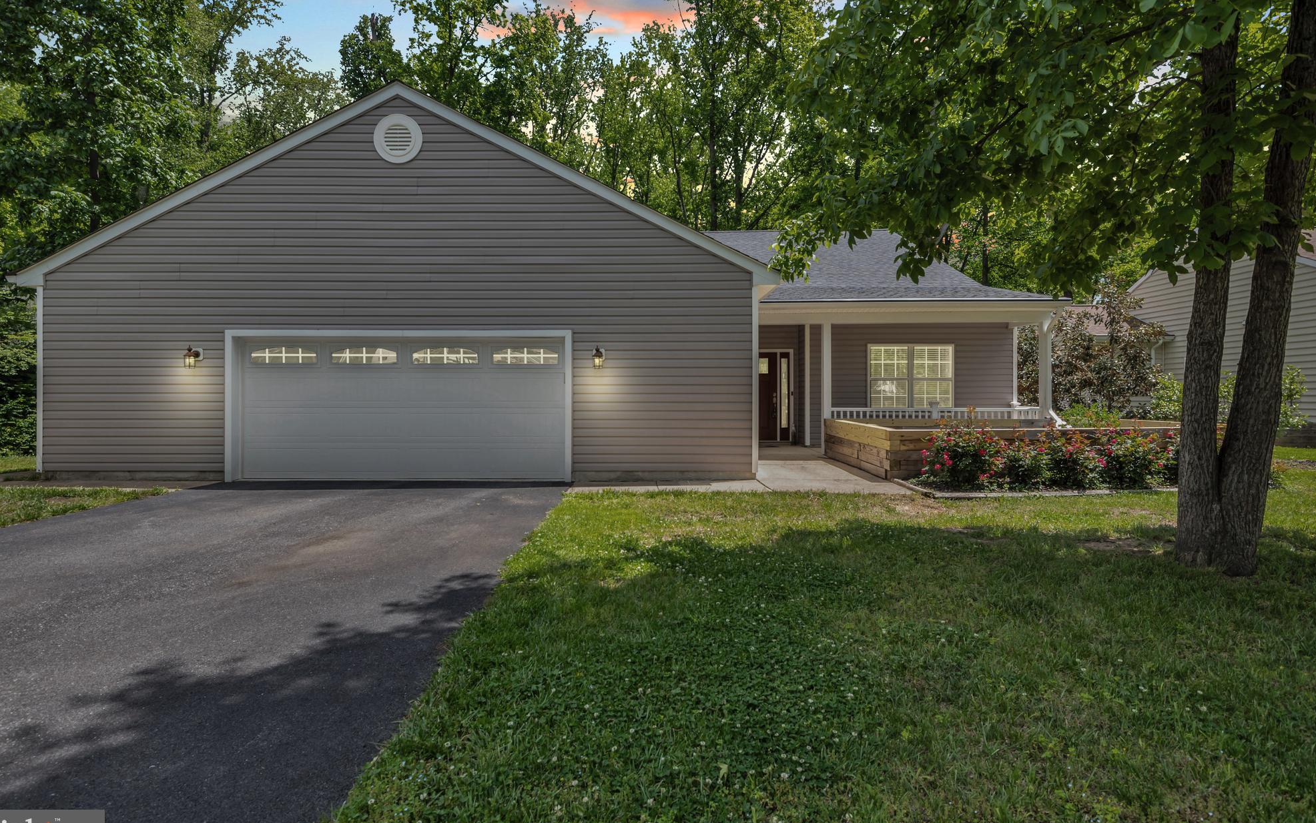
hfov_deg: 91.1
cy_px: 402
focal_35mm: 18
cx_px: 640
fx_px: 646
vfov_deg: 65.0
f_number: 9
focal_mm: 17
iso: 160
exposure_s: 1/125
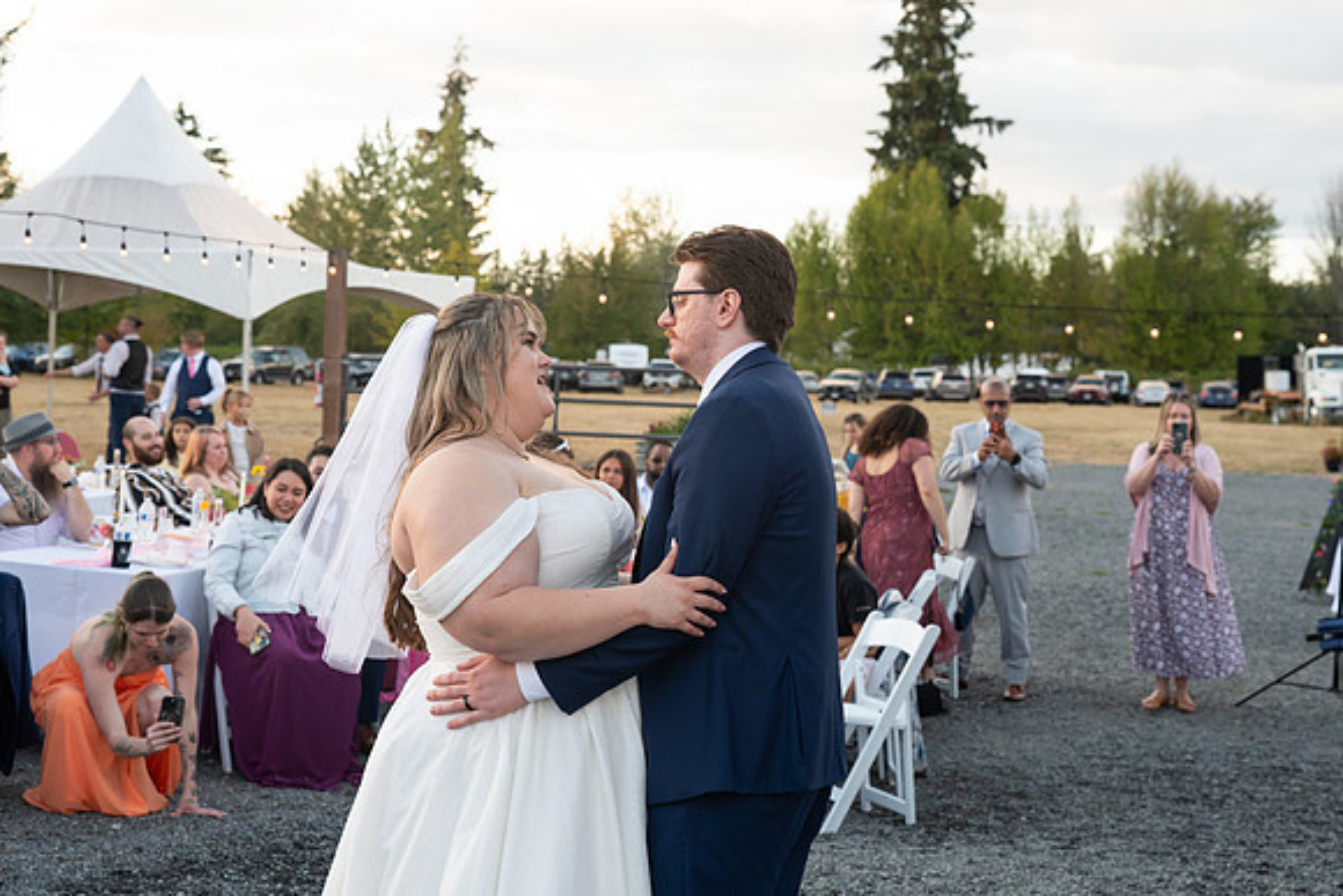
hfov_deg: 36.2
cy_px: 448
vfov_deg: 24.6
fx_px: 2052
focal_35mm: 55
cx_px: 672
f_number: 5.6
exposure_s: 1/160
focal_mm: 55
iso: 800
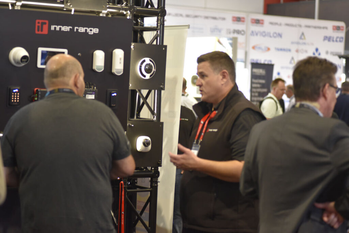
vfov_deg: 13.7
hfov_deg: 20.4
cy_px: 116
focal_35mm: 100
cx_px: 174
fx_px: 970
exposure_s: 1/125
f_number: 2.8
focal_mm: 100
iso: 2500
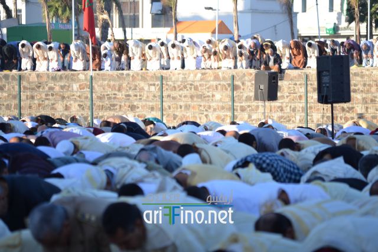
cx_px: 189
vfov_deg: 4.6
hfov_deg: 6.9
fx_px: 3148
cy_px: 126
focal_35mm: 300
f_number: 5.6
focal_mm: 200
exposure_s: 1/500
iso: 140
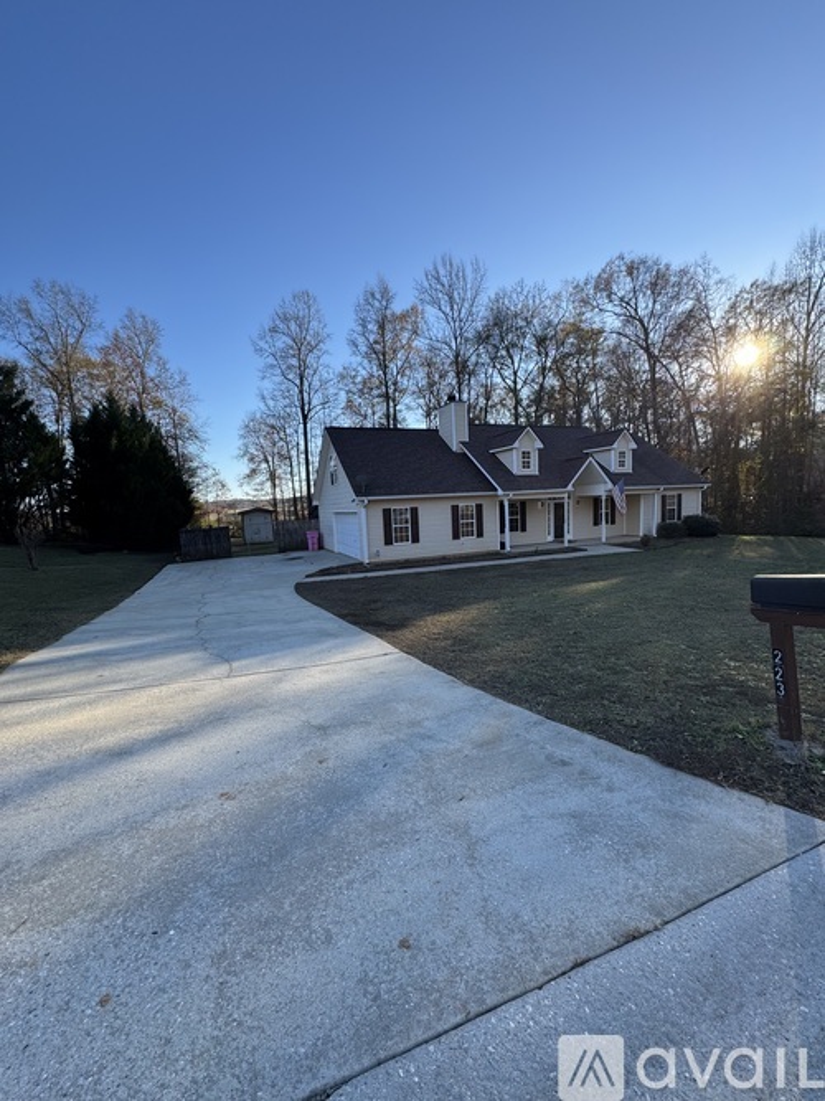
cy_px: 550
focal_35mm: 14
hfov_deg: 85.7
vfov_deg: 102.1
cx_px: 412
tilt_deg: -7.8
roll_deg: +3.0
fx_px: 445
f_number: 2.2
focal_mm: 2.22
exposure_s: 1/522
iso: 40
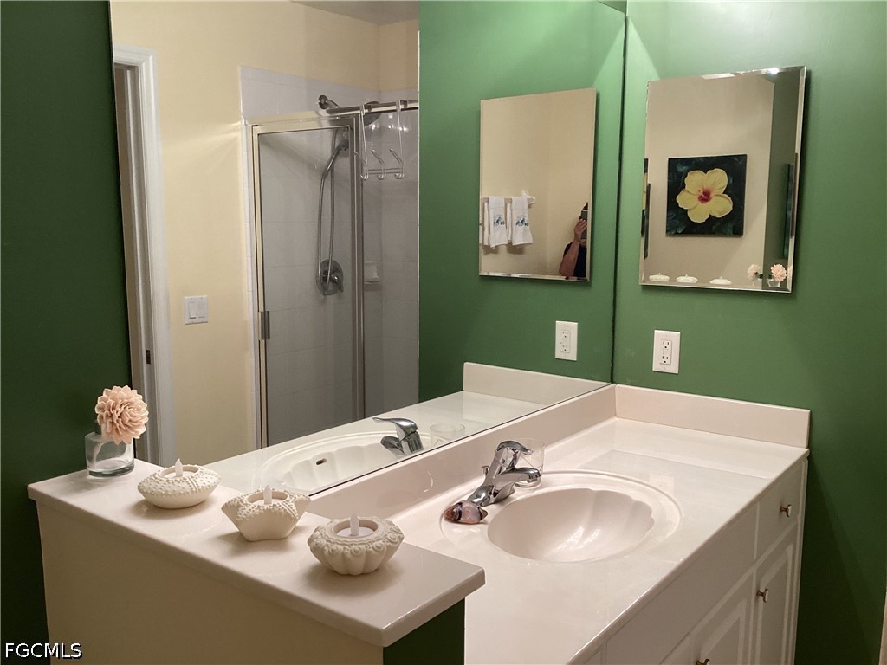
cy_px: 332
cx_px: 444
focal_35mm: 31
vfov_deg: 45.4
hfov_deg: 58.4
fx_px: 794
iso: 125
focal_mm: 3.3
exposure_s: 1/60
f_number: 2.4
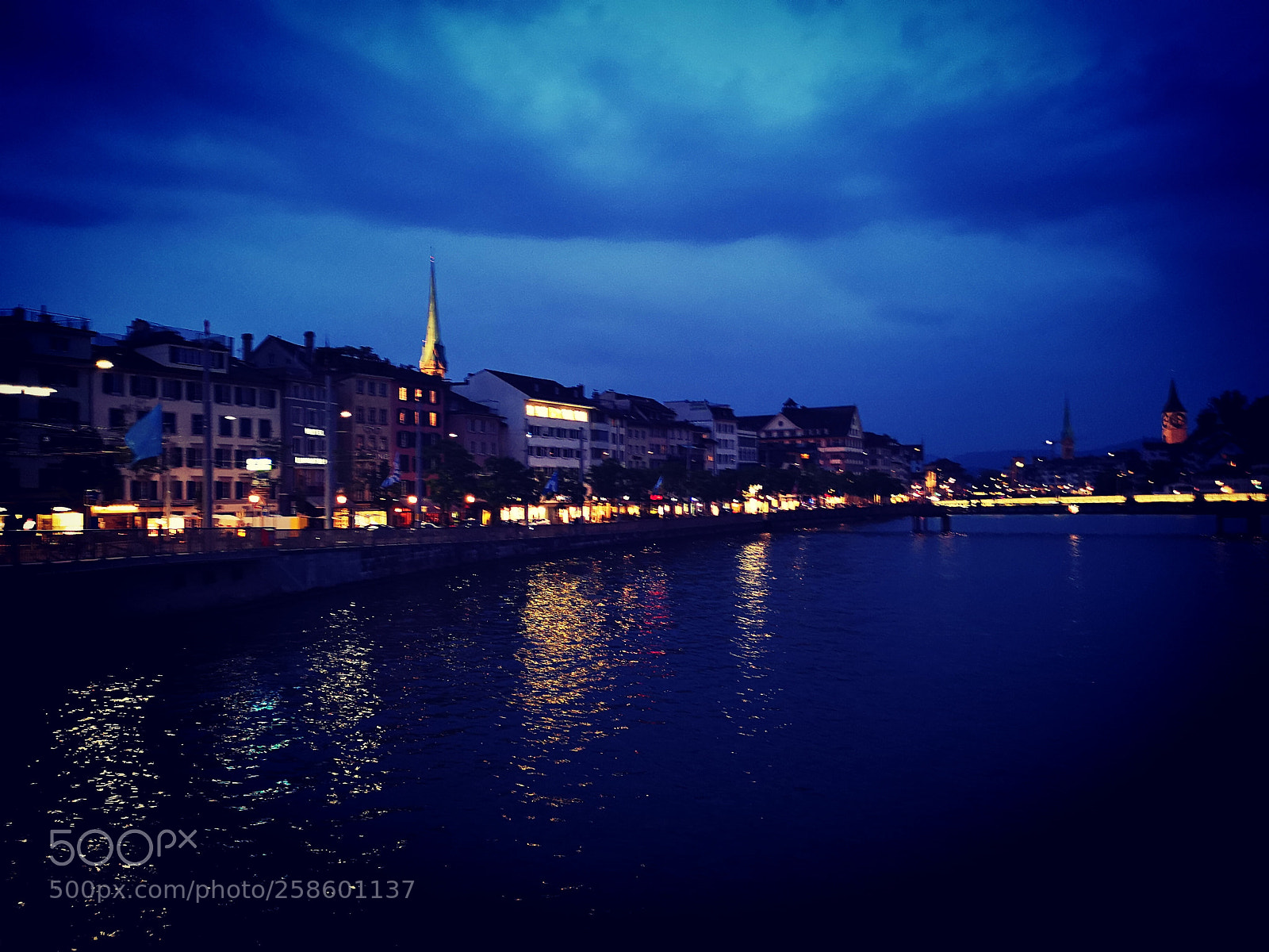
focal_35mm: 27
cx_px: 634
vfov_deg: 51.4
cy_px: 476
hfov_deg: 65.3
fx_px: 990
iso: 500
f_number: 1.8
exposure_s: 1/20
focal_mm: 3.95
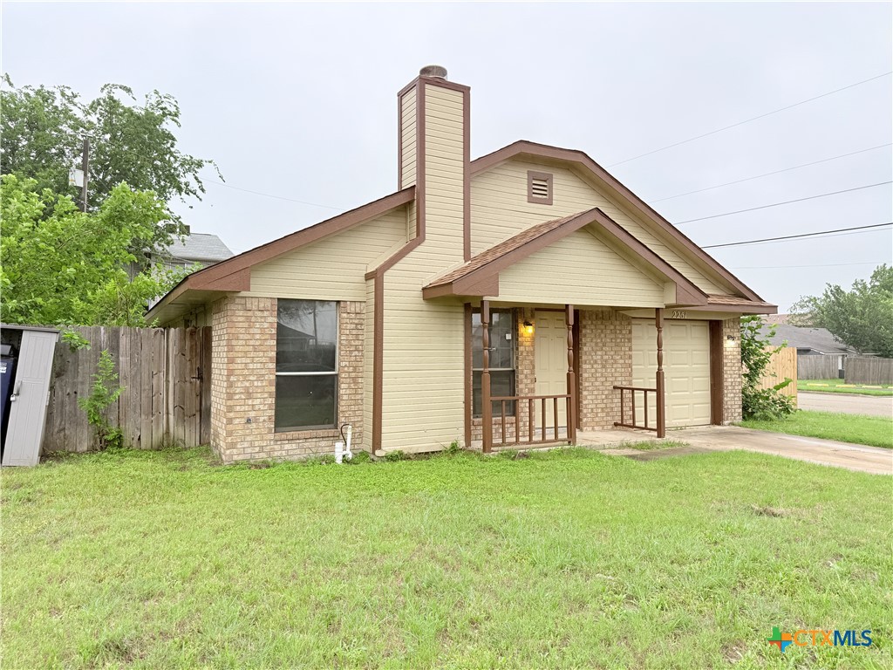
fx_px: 619
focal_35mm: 24
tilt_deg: +5.9
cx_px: 446
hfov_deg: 71.6
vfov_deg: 56.8
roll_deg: -1.8
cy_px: 335
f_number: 1.78
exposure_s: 1/341
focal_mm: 6.76
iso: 80
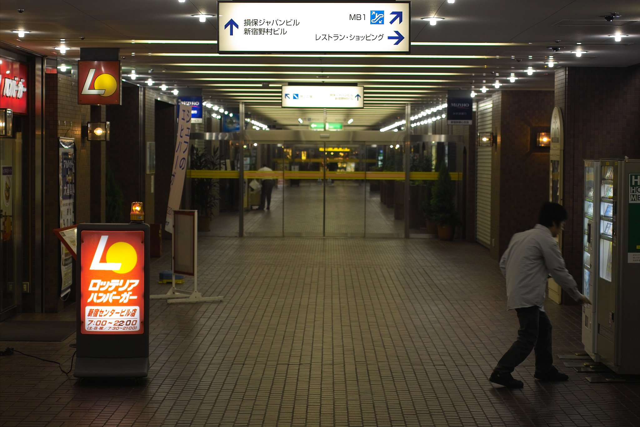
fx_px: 1511
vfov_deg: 16.1
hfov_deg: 23.9
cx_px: 320
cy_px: 214
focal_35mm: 85
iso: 100
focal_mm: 50
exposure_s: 1/50
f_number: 3.2
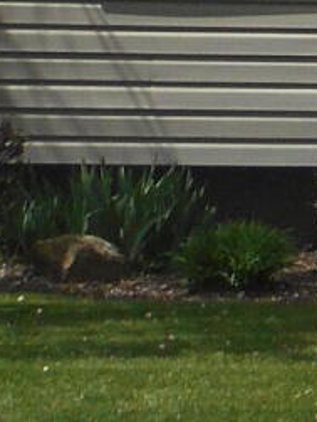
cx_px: 765
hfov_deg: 4.0
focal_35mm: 366
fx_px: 4458
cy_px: -812
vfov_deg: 5.1
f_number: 4
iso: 80
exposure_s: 1/800
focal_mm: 8.3
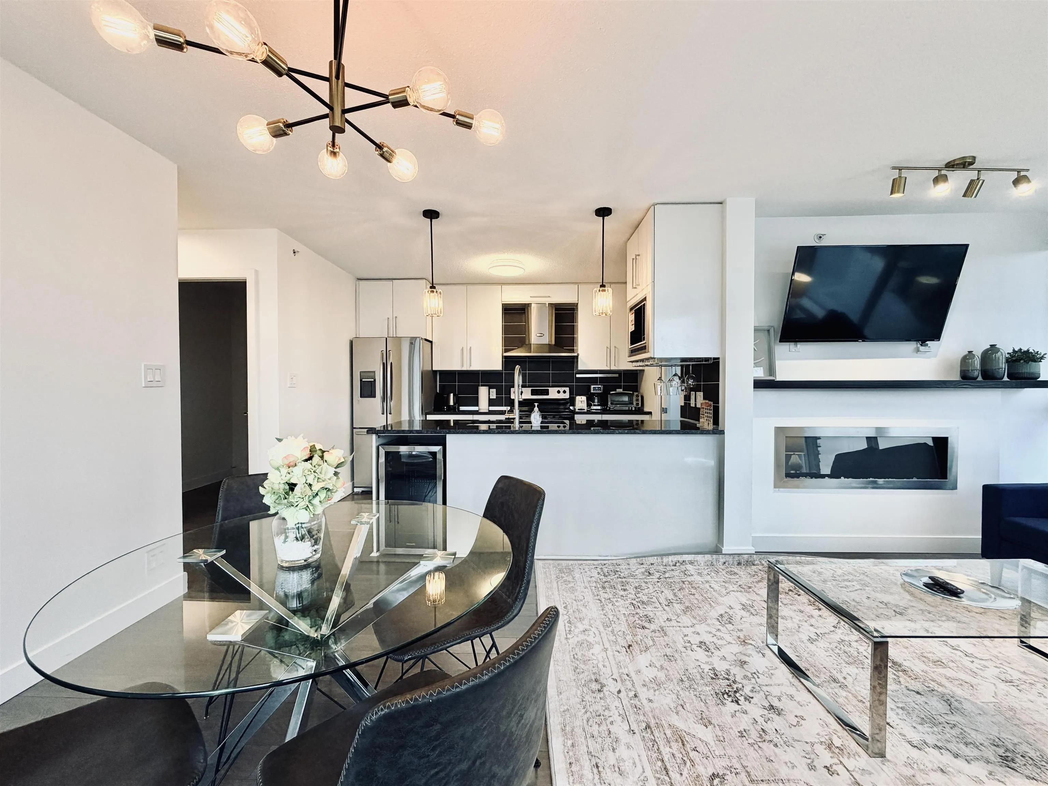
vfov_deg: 85.7
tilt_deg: -1.1
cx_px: 524
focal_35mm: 14
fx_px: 424
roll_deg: +0.6
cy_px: 393
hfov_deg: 102.1
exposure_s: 1/120
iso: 160
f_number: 2.2
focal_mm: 2.22
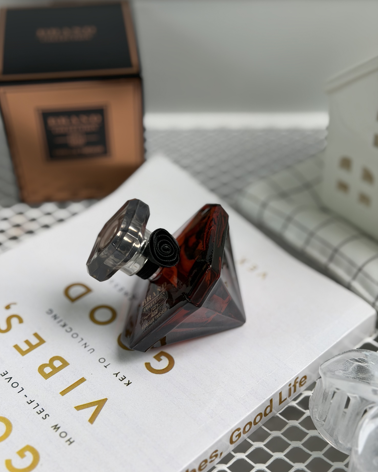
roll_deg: +0.1
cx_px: 185
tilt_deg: -43.7
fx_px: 713
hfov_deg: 29.7
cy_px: 238
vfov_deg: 36.7
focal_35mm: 51
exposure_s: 1/687
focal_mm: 6.76
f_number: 1.78
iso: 64
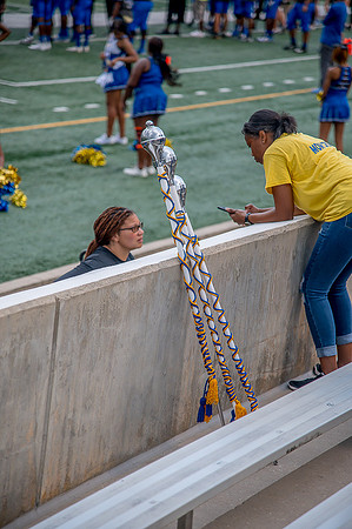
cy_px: 264
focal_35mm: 120
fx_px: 1764
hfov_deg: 11.4
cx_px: 176
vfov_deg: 17.1
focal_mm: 120
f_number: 4
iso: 400
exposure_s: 1/250
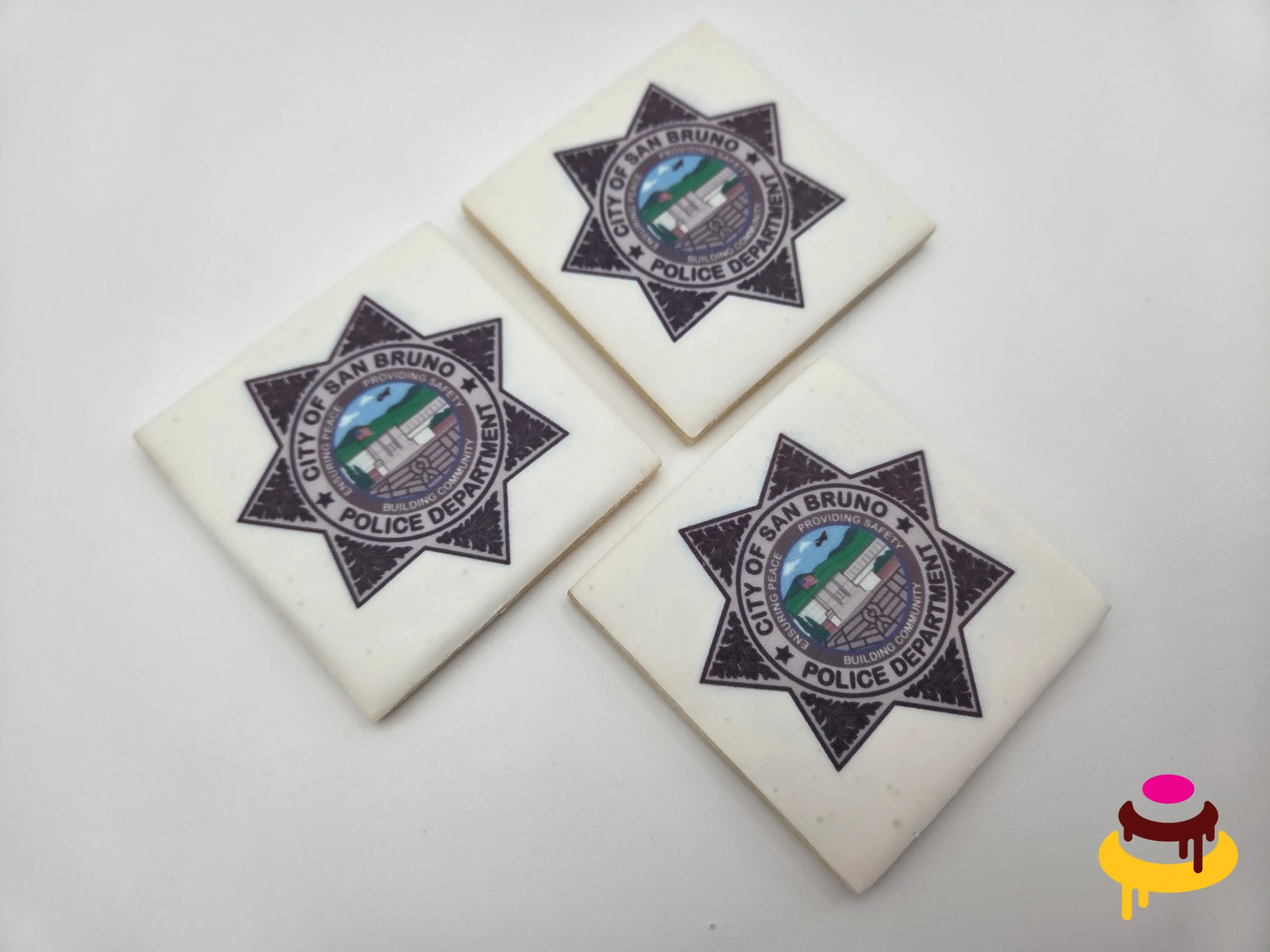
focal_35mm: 23
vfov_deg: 58.9
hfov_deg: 73.9
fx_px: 844
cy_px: 476
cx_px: 635
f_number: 1.8
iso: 80
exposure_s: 1/904
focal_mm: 5.4
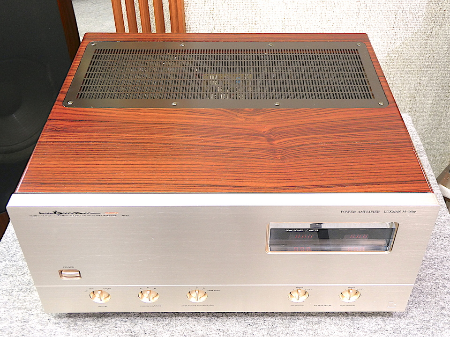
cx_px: 225
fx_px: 520
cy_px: 168
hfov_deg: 46.8
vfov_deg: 36.0
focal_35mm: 40
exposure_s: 1/4
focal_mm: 7.2
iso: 200
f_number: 3.8
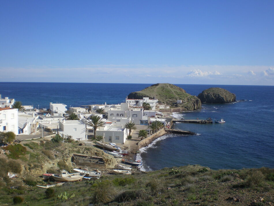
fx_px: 301
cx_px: 137
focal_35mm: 38
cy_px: 103
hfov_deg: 49.0
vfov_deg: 37.7
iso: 64
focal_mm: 6.3
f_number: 4.6
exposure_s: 1/500
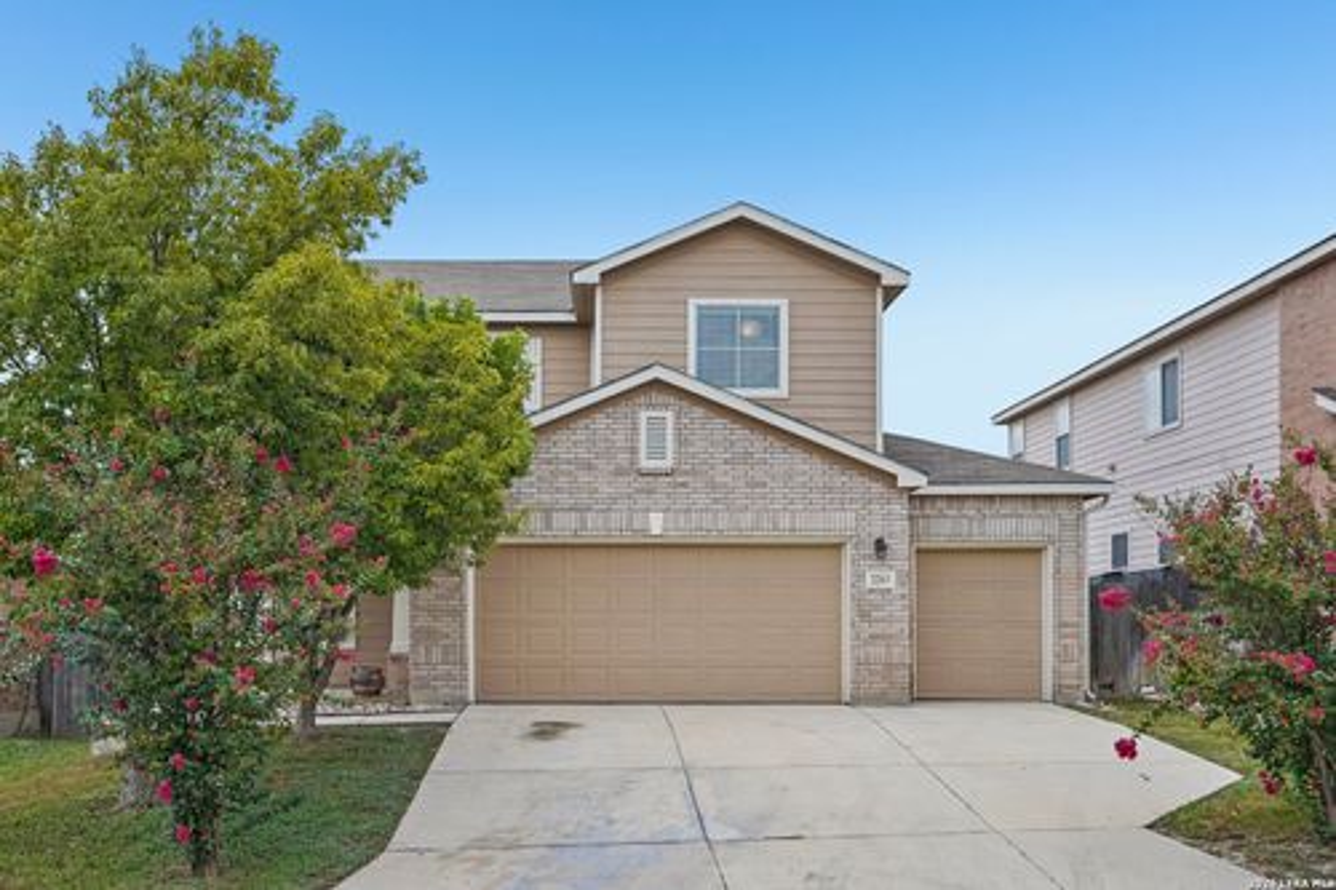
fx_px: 1298
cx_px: 668
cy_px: 445
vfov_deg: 37.8
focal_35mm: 35
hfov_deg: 54.5
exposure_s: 1/160
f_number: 8
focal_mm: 35
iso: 100
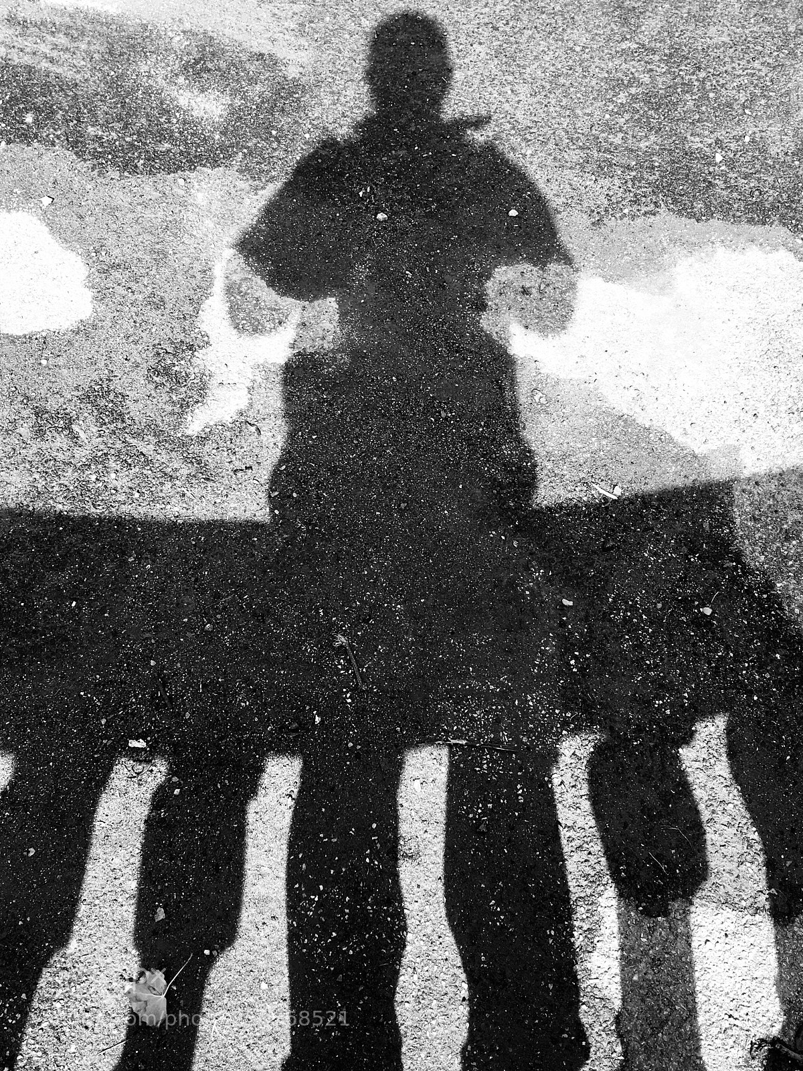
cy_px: 536
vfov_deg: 61.7
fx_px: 897
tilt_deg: -60.5
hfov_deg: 48.2
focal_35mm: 29
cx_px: 402
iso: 25
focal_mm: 4.15
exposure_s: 1/530
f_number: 2.2
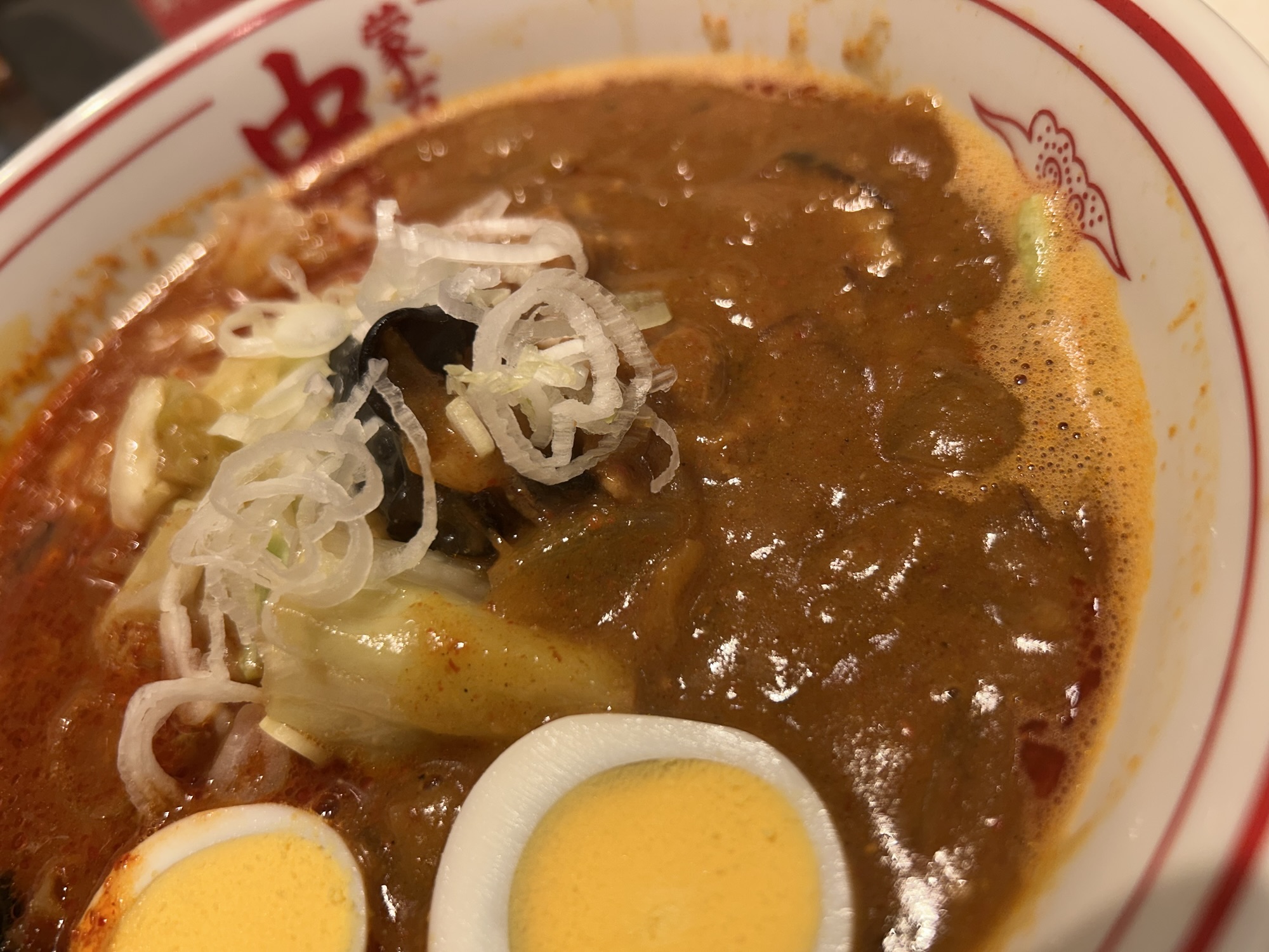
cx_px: 634
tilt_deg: -49.3
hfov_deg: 67.3
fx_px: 953
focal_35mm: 26
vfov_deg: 53.1
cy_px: 476
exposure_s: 1/100
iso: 50
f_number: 1.5
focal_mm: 5.7
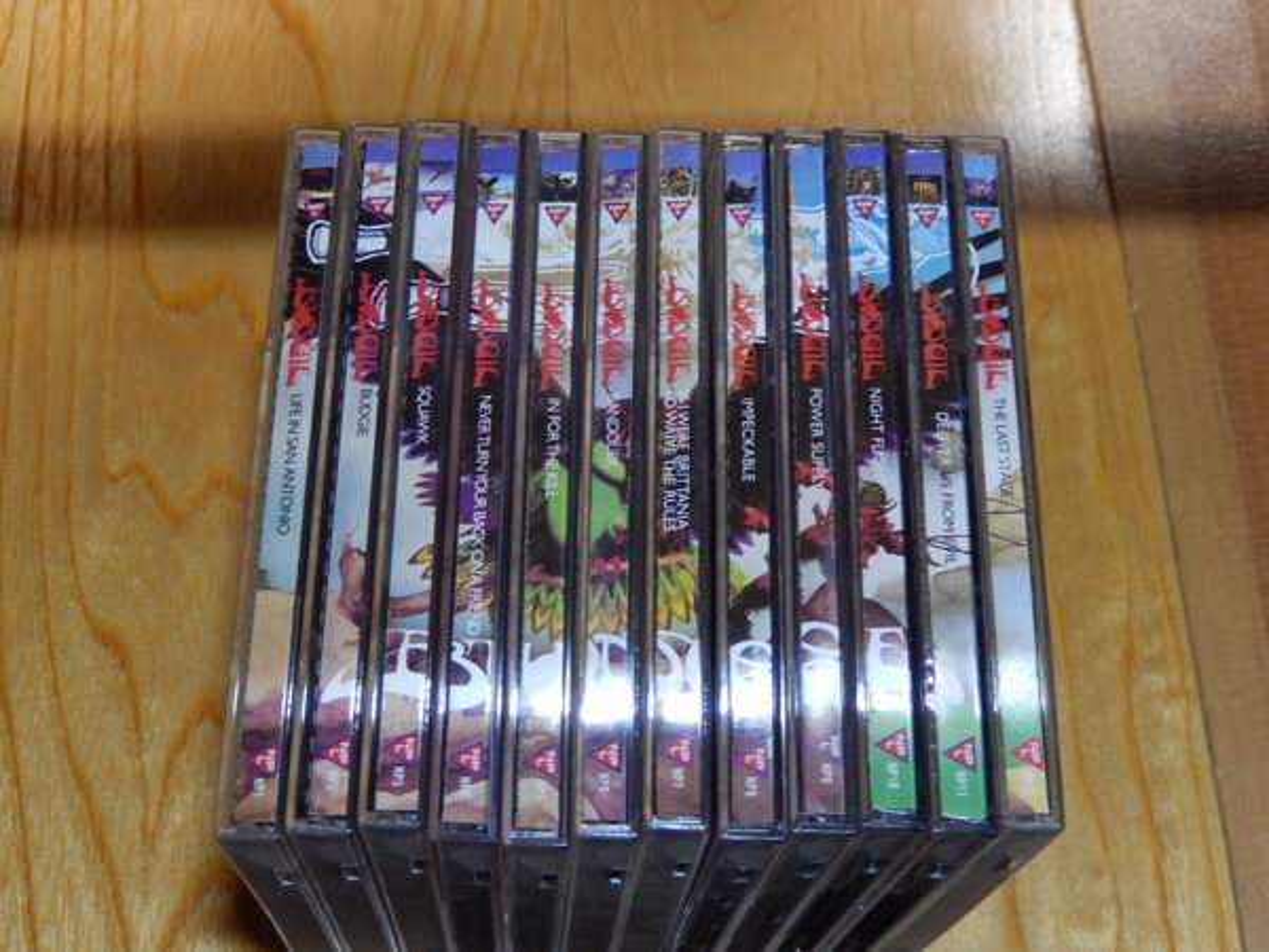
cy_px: 476
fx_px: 1870
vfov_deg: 28.6
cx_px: 634
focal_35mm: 51
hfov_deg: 37.5
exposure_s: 1/8
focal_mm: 9.2
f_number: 4.5
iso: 400
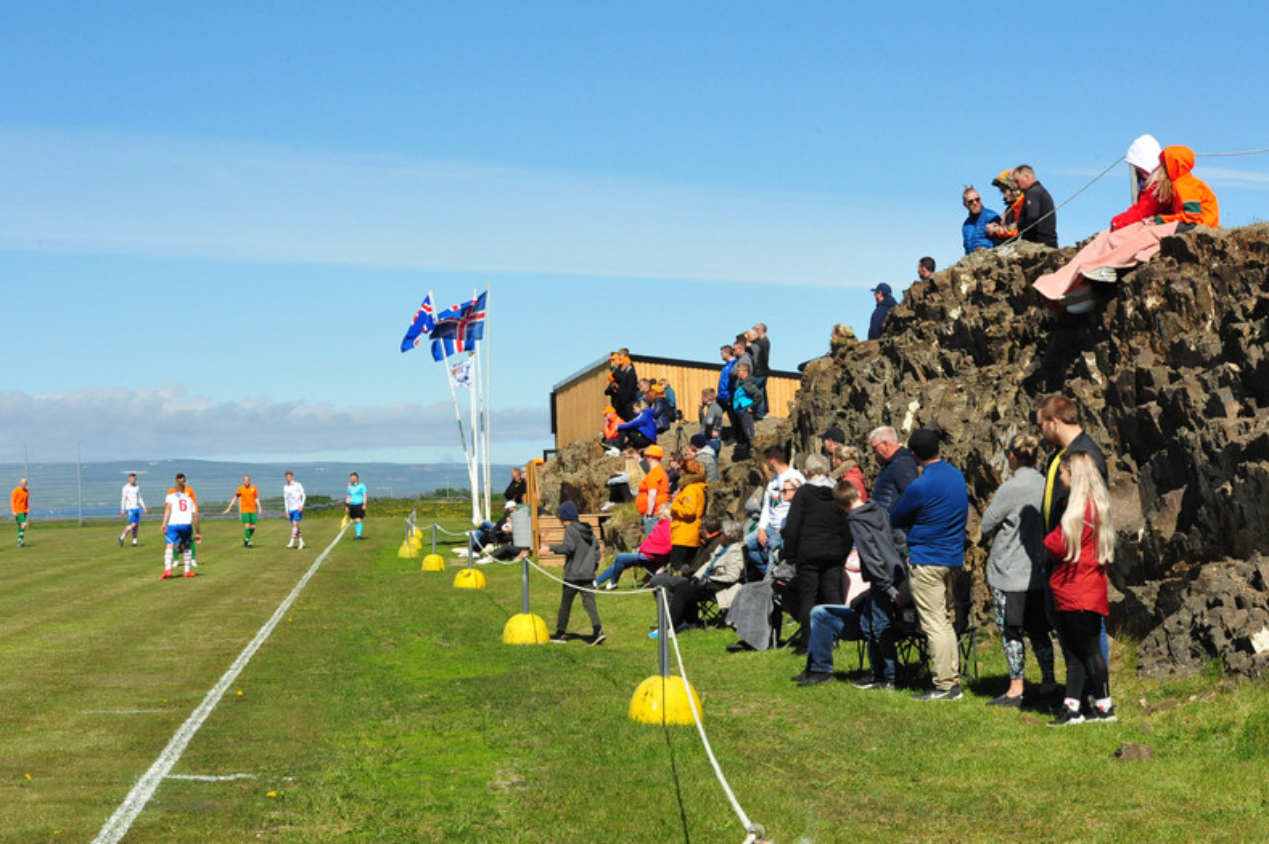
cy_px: 420
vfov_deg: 19.2
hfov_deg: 28.5
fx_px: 2501
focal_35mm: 71
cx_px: 630
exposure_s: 1/2000
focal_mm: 70
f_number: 16
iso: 3200
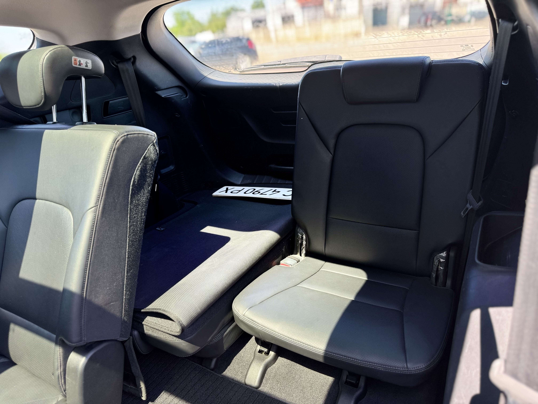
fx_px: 373
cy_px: 202
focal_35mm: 24
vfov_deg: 56.8
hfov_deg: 71.6
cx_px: 269
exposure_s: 1/121
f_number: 1.78
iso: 80
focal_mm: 6.76
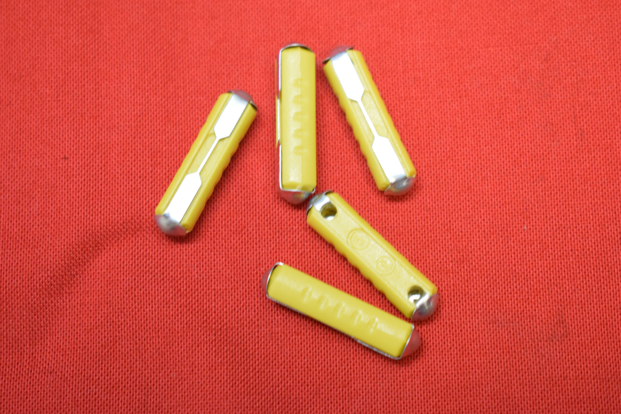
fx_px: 1423
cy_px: 207
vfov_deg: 16.6
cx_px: 310
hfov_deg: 24.6
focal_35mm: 82
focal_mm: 55
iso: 1600
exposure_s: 1/60
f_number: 5.6
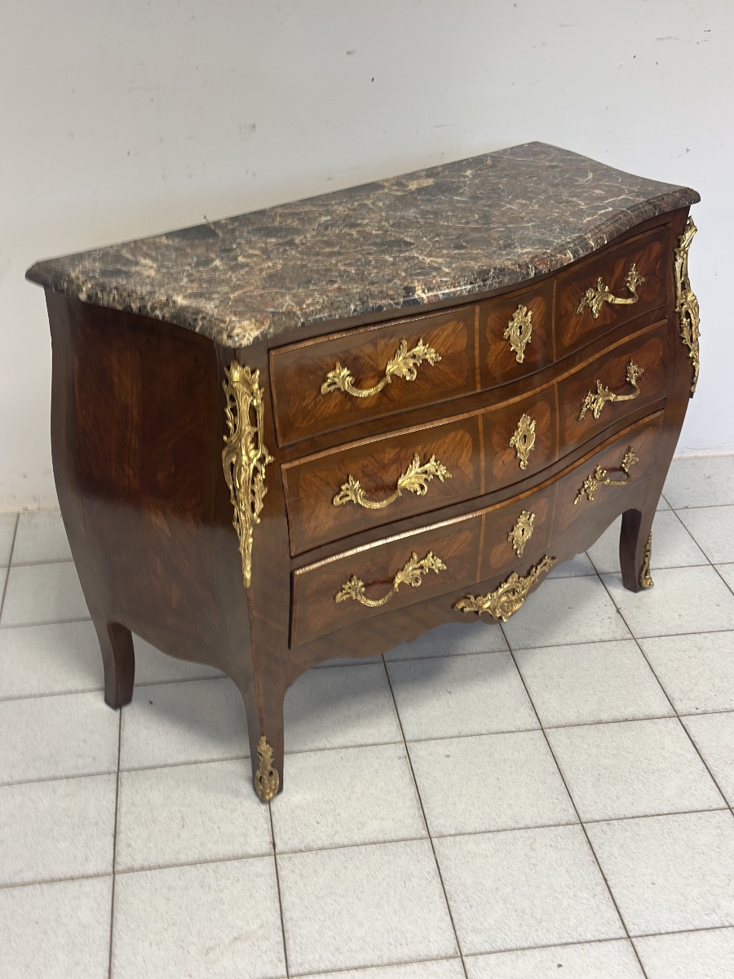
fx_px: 1357
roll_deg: +0.6
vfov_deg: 39.7
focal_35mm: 48
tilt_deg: -26.0
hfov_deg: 30.3
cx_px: 367
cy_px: 490
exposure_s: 1/50
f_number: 1.78
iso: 100
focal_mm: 6.86
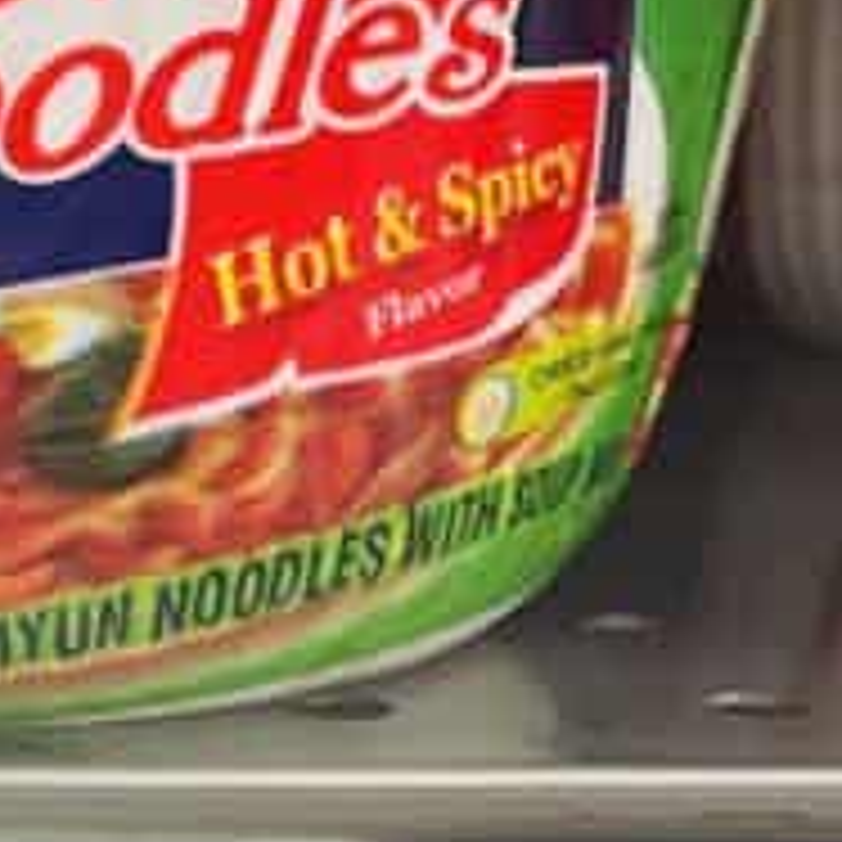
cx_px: -306
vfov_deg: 13.3
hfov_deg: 13.3
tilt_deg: -20.3
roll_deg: -1.3
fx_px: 3467
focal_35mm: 126
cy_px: 1117
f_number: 1.6
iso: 100
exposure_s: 1/60
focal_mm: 4.2
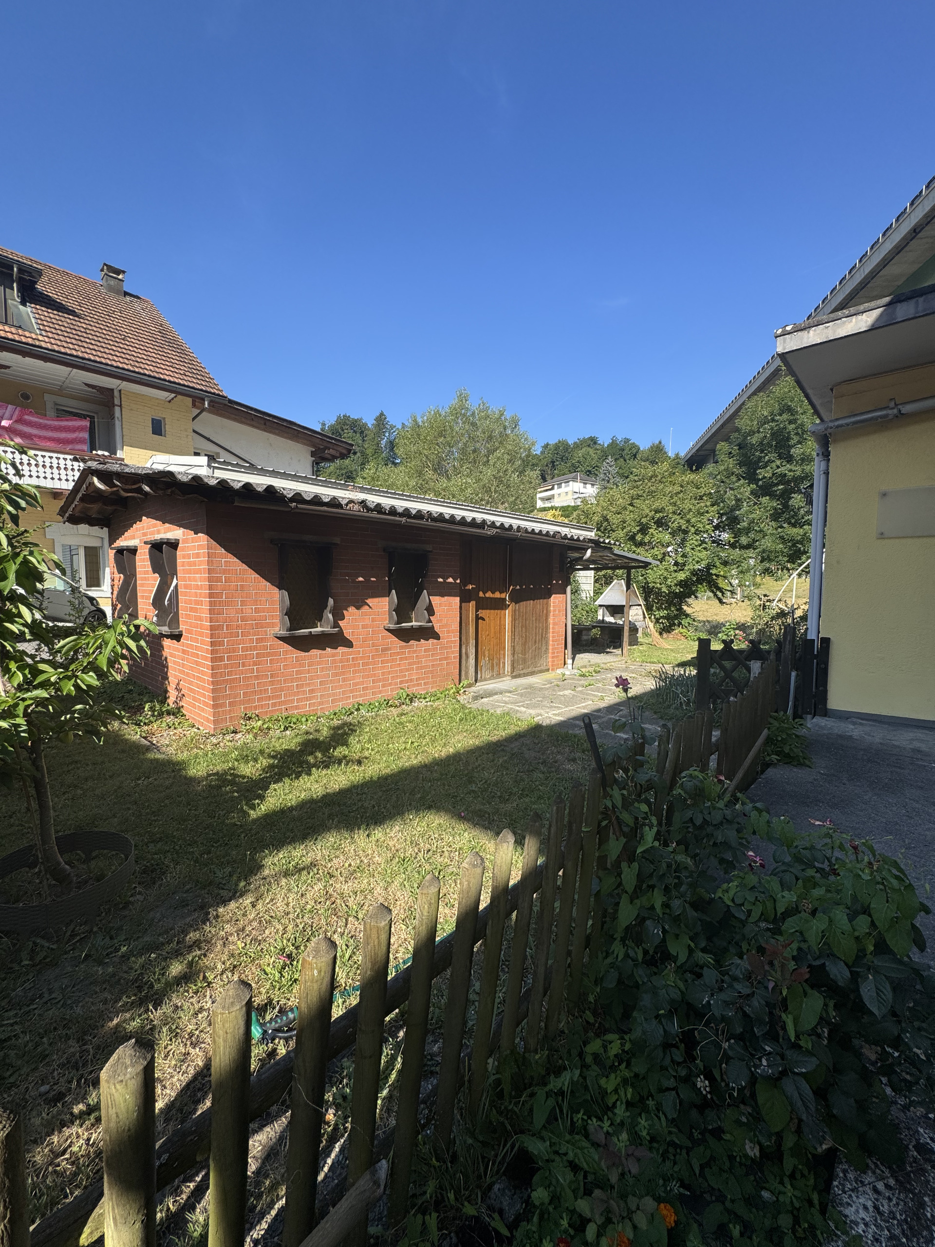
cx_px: 468
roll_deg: -1.3
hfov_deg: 85.7
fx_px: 504
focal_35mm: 14
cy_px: 624
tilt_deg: -3.7
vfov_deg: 102.1
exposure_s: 1/889
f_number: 2.2
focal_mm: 2.22
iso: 40
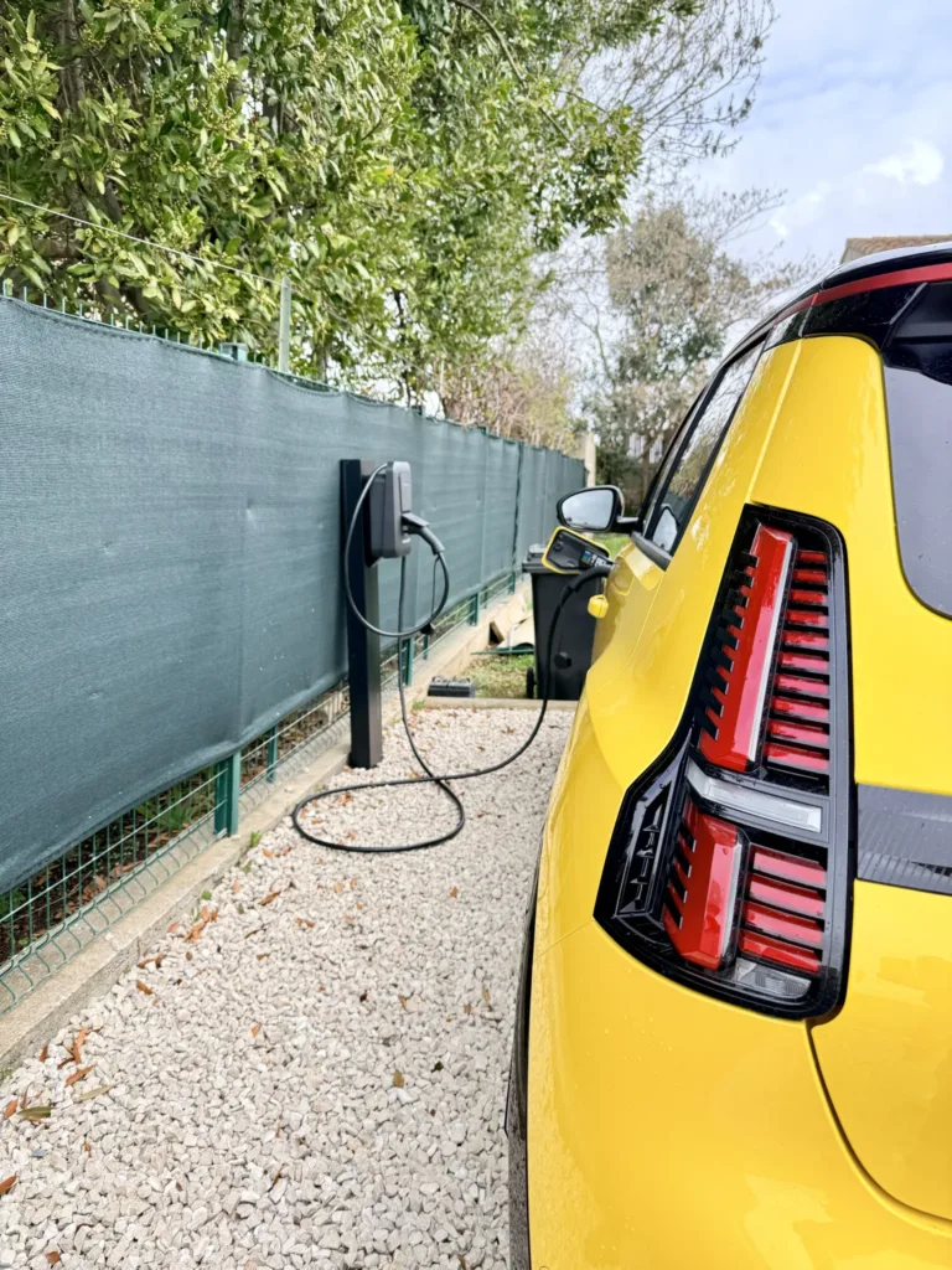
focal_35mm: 24
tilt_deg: -9.8
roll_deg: +0.2
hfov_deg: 56.8
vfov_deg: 71.6
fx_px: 880
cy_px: 635
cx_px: 476
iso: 100
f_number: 1.78
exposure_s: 1/598
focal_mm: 6.76
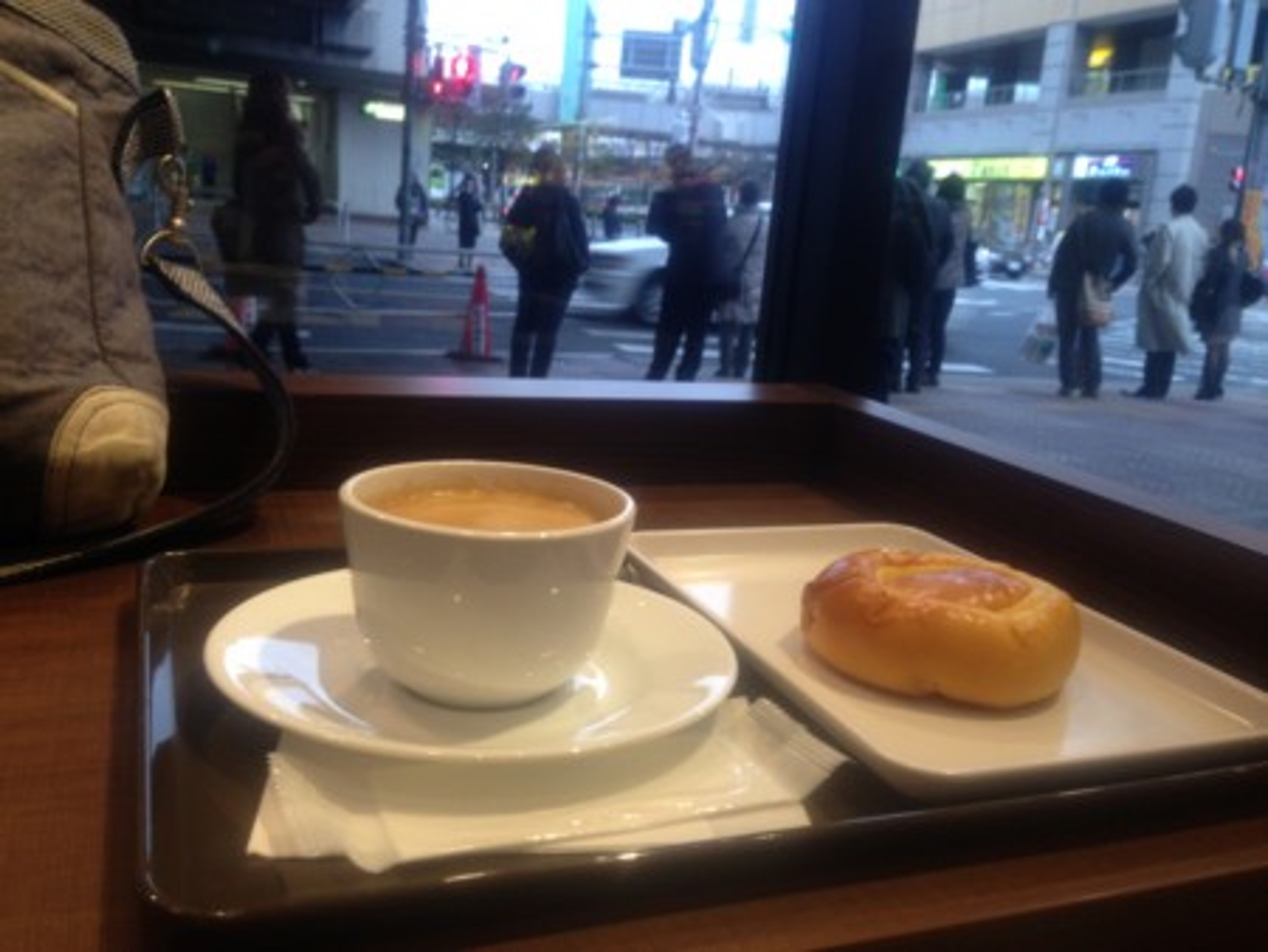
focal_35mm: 33
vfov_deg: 43.0
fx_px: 1209
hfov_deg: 55.3
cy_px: 476
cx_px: 634
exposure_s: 1/20
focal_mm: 4.13
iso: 80
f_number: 2.4
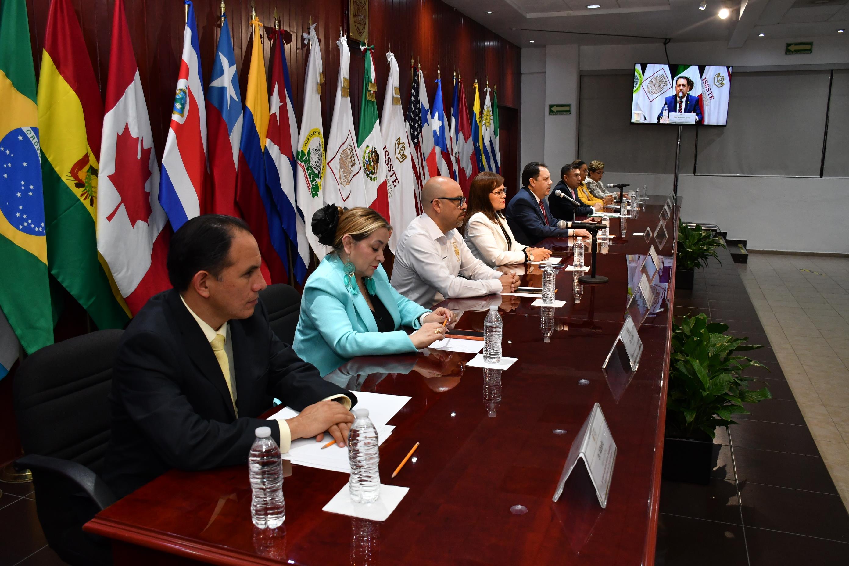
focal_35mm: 30
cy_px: 283
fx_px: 707
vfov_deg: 43.6
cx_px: 424
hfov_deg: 61.9
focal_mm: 20
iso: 1000
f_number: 5.6
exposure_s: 1/100
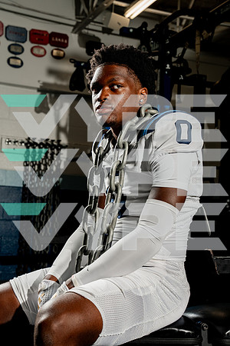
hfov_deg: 22.3
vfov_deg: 32.9
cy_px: 173
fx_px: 585
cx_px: 115
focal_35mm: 61
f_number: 7.1
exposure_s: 1/200
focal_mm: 61
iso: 640
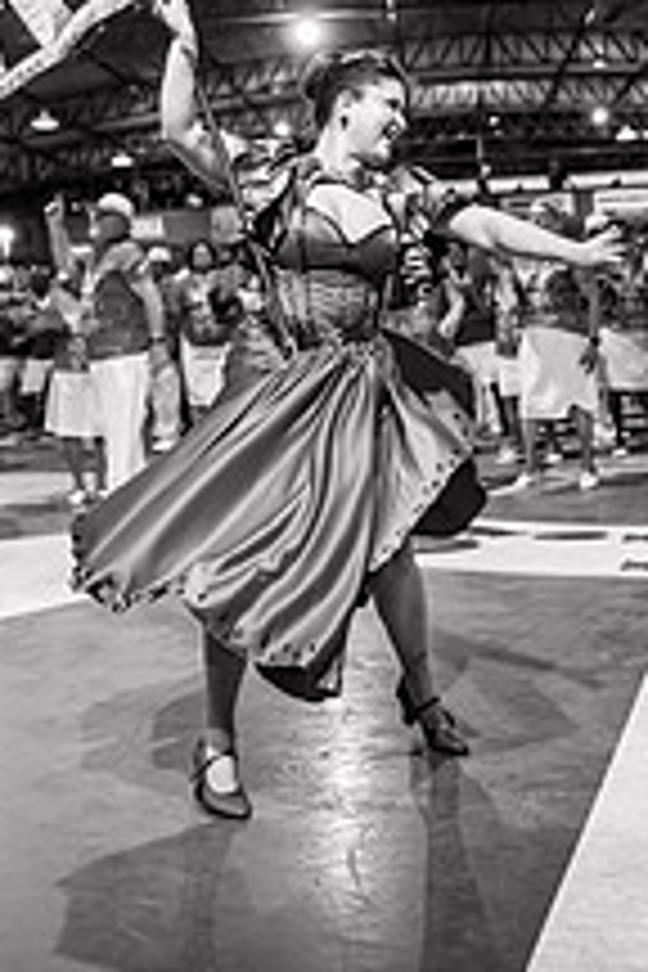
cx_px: 356
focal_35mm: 50
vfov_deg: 37.7
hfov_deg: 27.0
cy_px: 148
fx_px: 1350
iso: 1600
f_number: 1.8
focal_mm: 24
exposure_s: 1/250
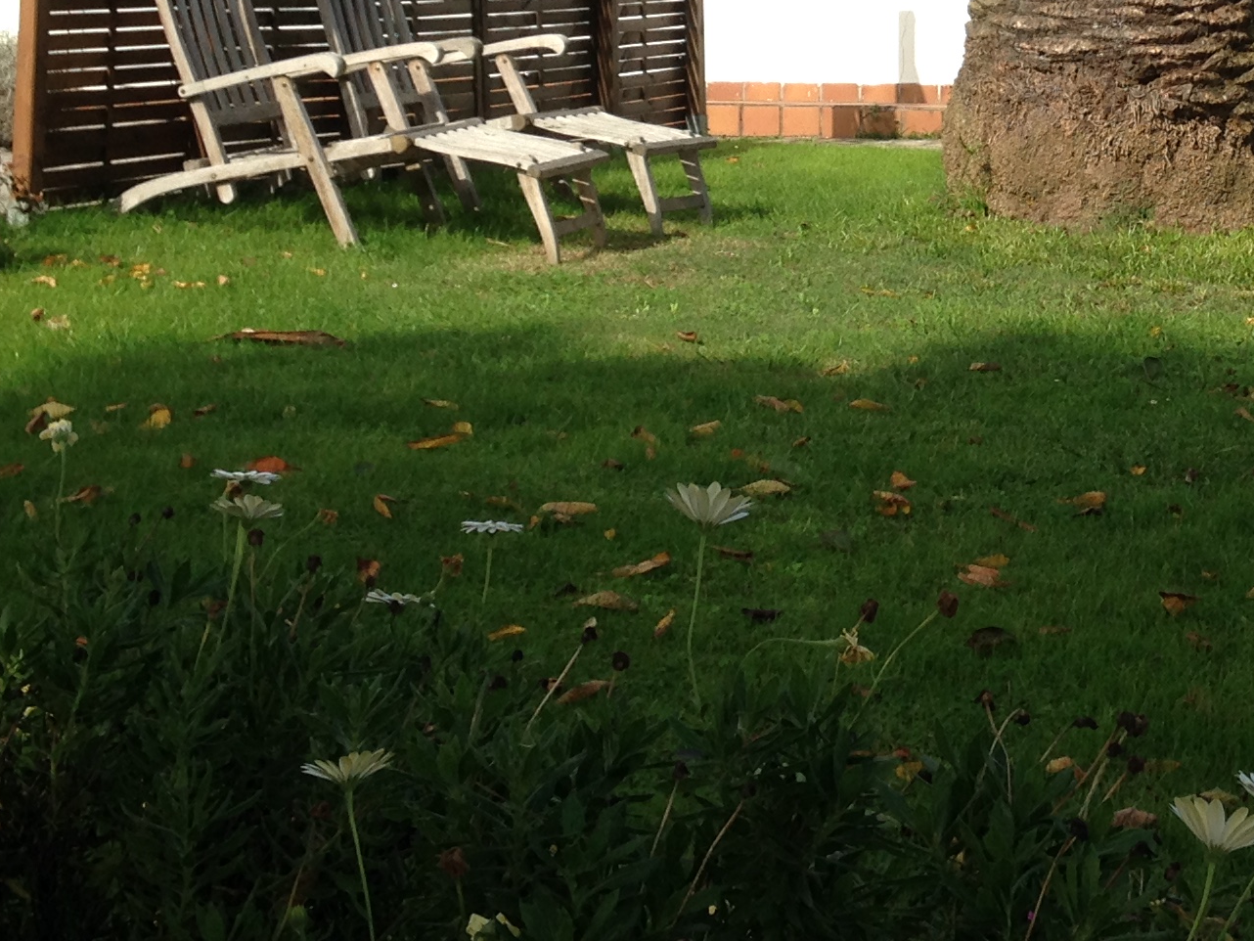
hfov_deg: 23.0
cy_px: -131
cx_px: 963
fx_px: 3044
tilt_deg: +2.1
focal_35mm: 84
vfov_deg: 16.9
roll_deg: -0.3
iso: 50
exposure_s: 1/1232
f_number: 2.4
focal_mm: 4.12
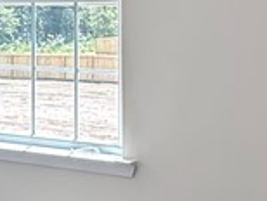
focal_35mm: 93
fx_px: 718
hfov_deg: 21.0
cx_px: 109
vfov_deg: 15.9
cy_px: 97
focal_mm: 2.22
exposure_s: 1/120
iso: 50
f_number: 2.2
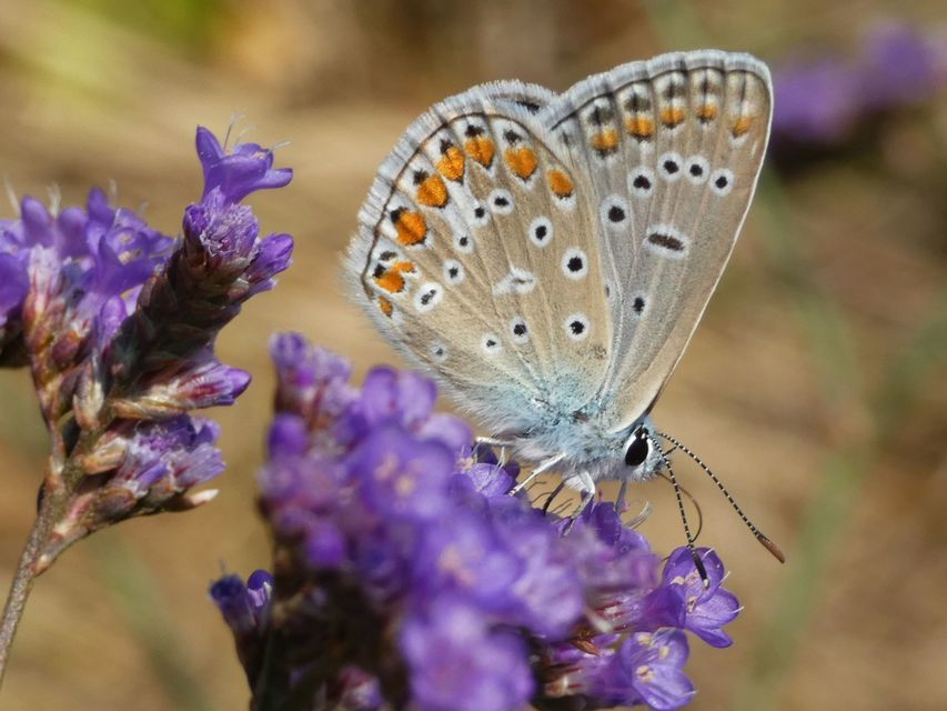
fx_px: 3694
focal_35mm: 135
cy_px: 356
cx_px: 474
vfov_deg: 11.0
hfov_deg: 14.6
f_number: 5.3
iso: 80
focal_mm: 24.2
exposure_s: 1/200
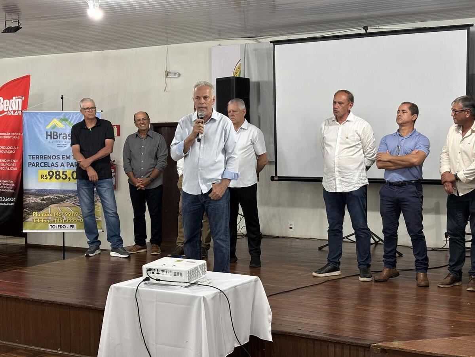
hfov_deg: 36.8
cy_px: 178
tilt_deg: -2.2
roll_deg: +0.5
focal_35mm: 52
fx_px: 714
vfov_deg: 28.0
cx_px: 238
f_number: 1.6
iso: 125
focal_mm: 5.96
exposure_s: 1/40
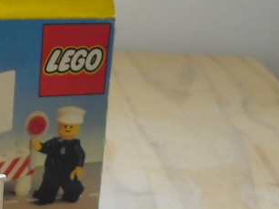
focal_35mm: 145
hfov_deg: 13.4
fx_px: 1169
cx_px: 8
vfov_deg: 10.1
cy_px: 244
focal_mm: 7.92
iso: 200
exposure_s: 1/184
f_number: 3.2
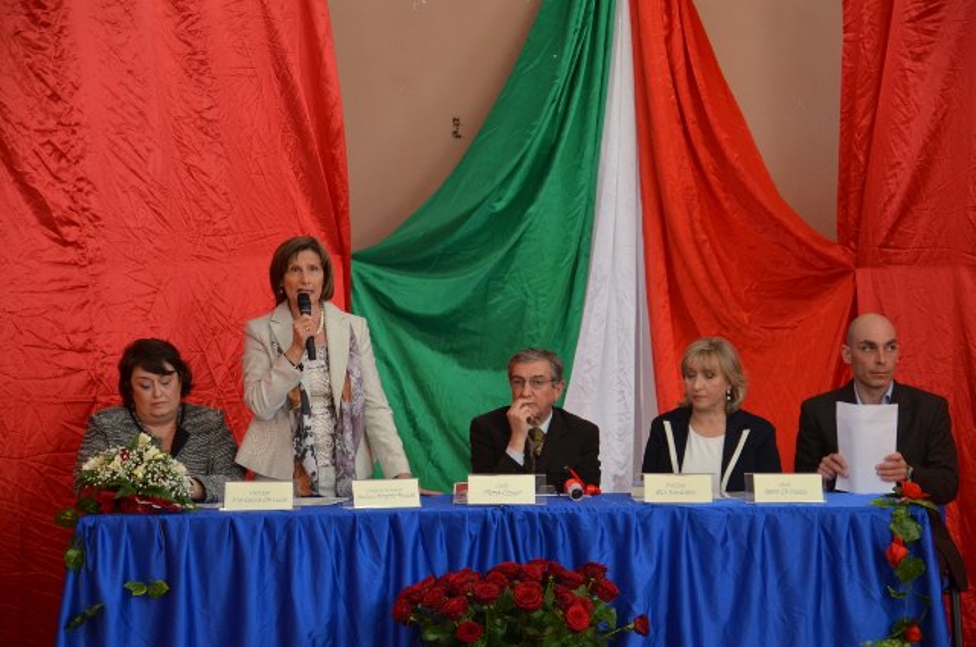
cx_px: 488
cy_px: 324
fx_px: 3247
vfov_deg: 11.4
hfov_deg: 17.1
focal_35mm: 120
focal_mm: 80
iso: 800
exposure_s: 1/60
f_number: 5.3
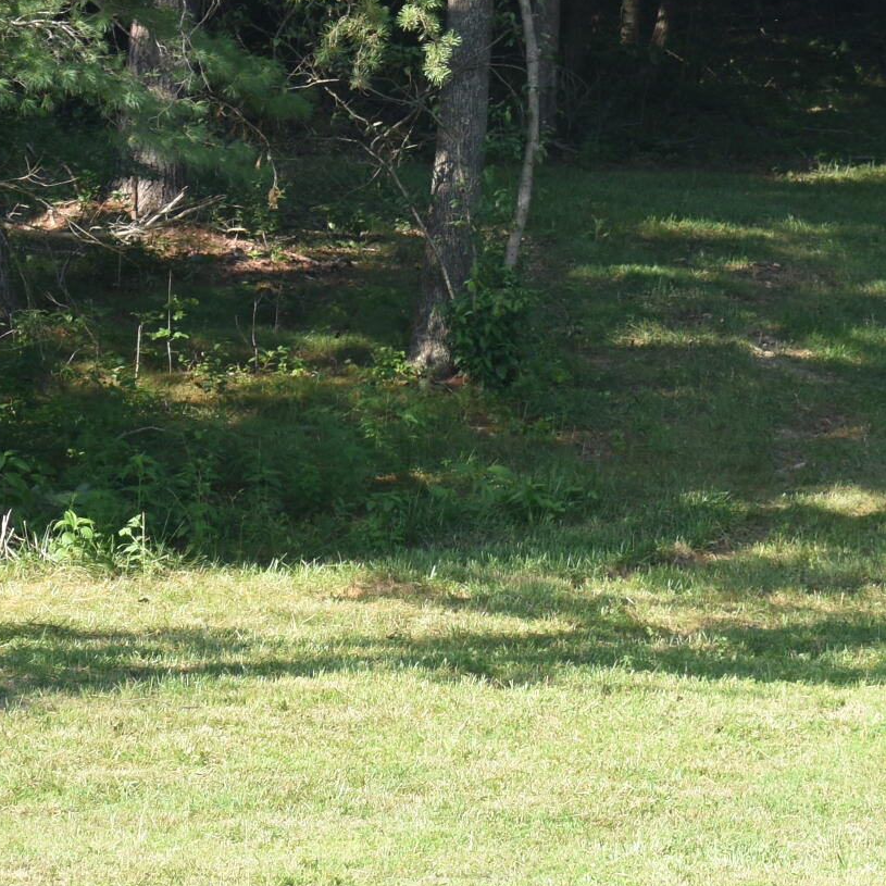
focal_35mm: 366
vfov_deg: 4.8
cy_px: 342
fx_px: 10598
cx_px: 1144
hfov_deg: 4.8
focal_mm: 78
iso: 100
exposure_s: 1/125
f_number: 5.6
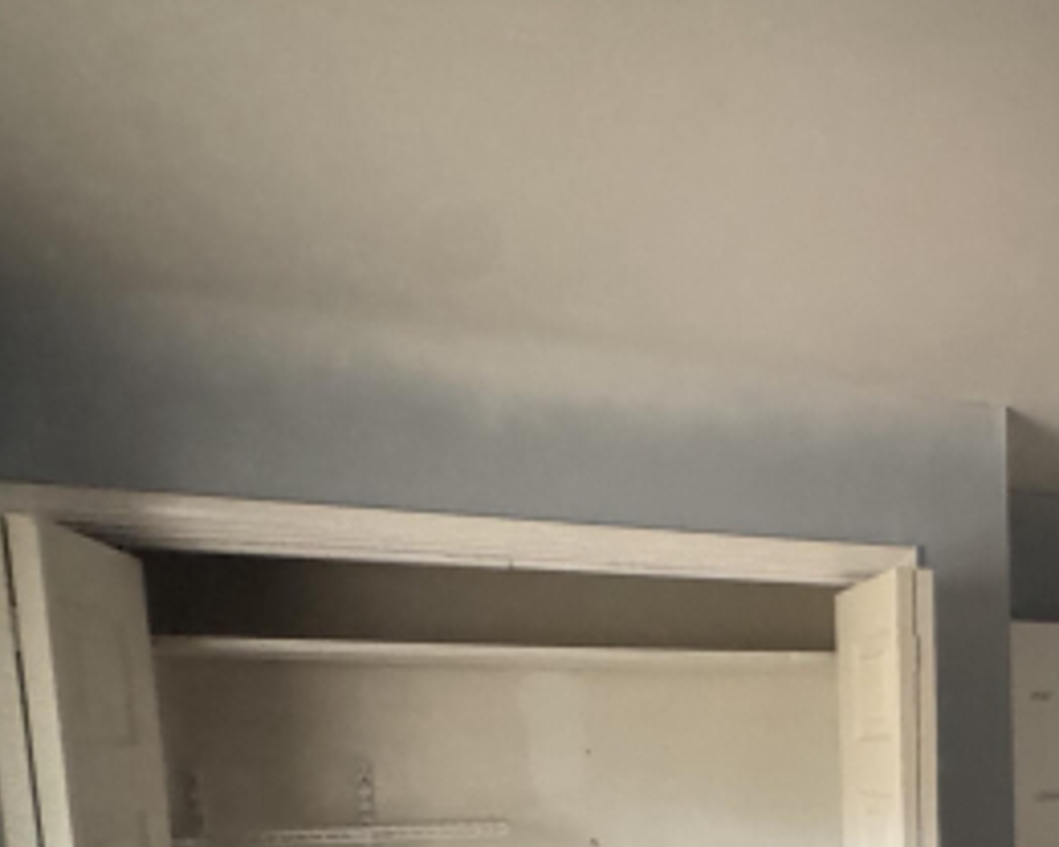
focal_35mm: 35
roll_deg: +0.8
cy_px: 892
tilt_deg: -2.4
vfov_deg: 36.8
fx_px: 1097
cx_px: 996
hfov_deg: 45.5
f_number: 2.2
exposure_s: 1/60
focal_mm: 2.22
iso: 1250
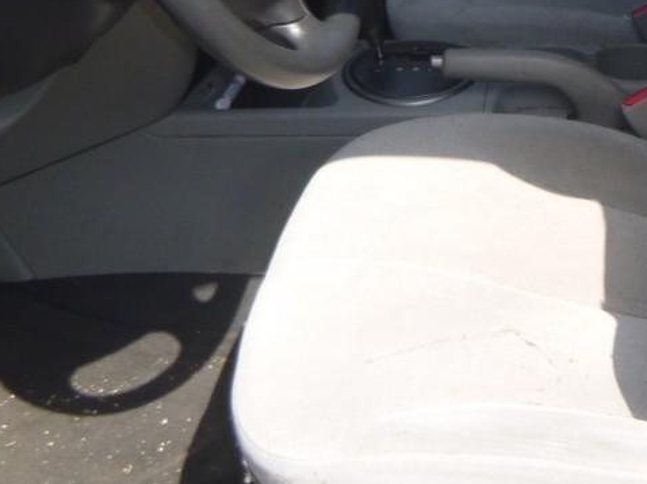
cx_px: 698
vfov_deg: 21.4
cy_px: 39
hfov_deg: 26.8
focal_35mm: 67
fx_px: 1252
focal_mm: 4.5
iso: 100
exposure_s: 1/320
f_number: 3.9
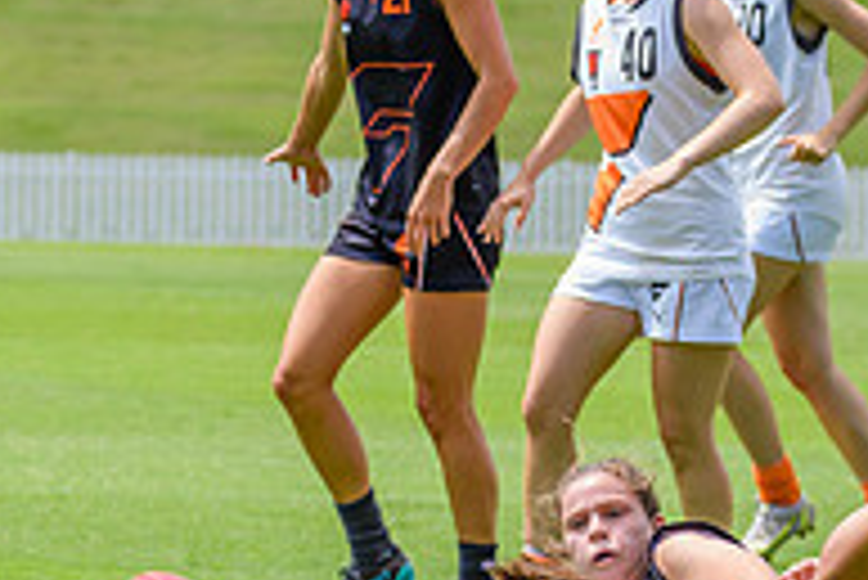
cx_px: 667
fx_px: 13777
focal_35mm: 571
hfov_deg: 3.6
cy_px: 538
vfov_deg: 2.4
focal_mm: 150
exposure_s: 1/1600
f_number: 7.1
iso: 800
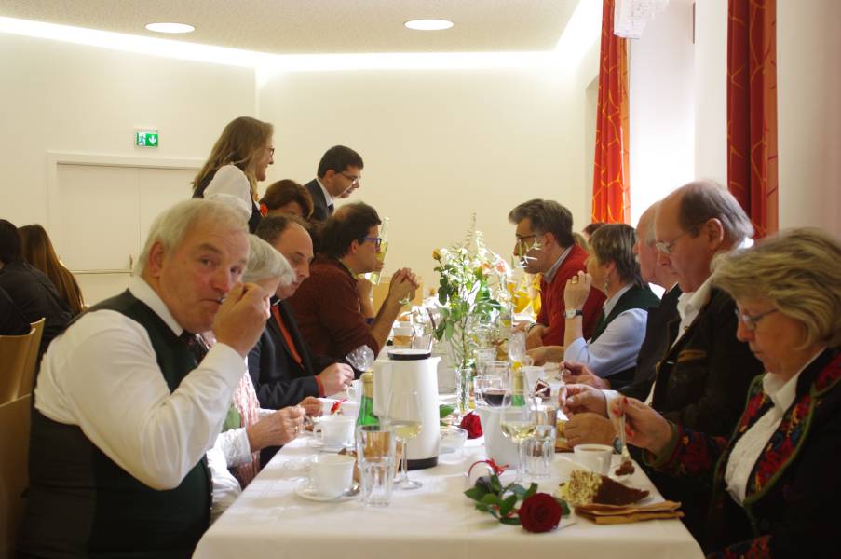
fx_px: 980
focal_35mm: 42
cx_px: 420
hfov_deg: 46.4
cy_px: 280
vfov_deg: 31.8
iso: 800
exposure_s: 1/60
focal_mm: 28
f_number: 5.6
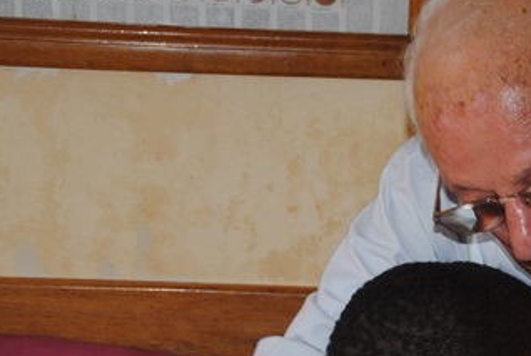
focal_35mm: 132
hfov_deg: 15.1
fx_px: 1954
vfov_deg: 10.4
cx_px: 591
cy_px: 306
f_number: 4.2
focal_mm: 35
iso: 200
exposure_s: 1/60
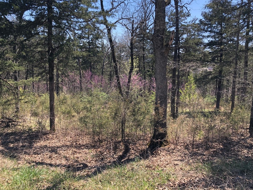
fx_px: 212
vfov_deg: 48.2
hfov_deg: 61.7
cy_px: 93
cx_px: 127
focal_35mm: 29
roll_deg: -0.9
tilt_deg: -9.1
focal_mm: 3.99
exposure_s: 1/631
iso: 20
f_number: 1.8
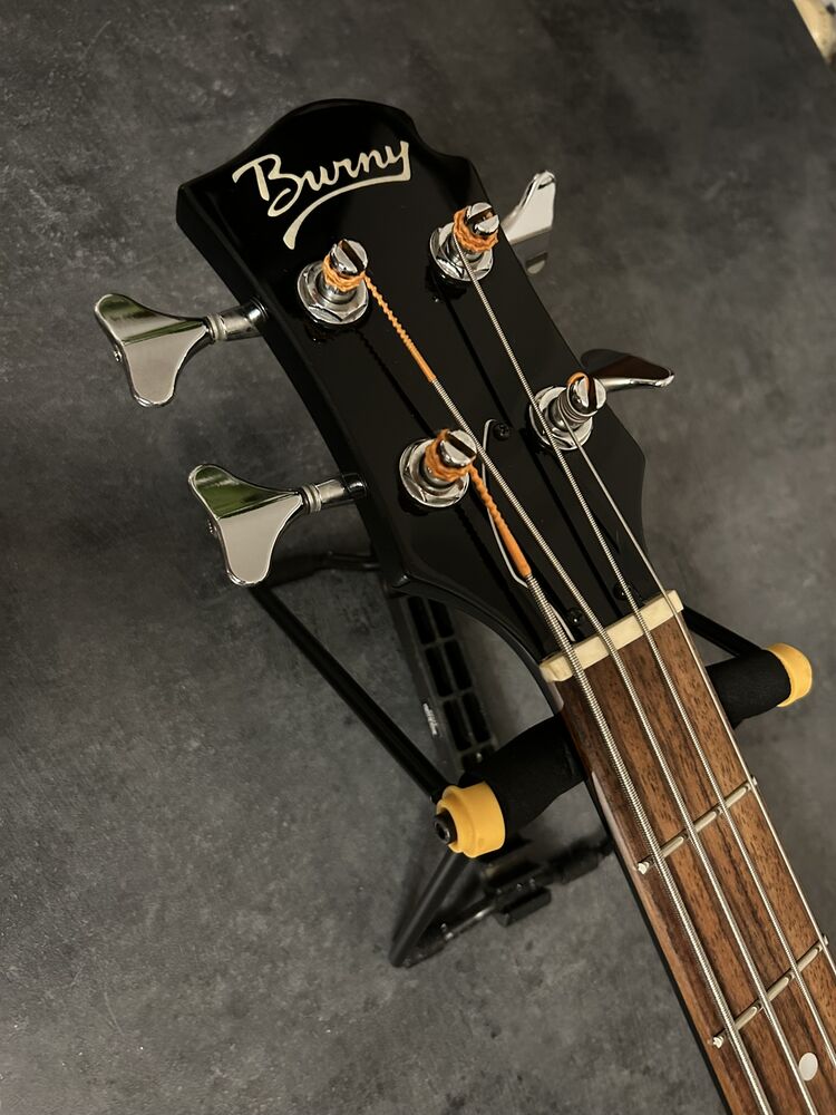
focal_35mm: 26
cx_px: 418
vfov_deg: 67.3
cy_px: 558
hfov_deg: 53.1
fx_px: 837
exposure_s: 1/30
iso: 1000
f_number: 1.5
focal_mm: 5.7
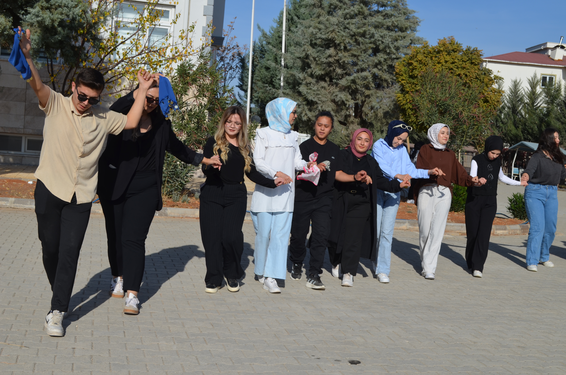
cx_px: 283
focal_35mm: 51
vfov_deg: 26.4
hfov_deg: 39.0
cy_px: 188
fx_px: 800
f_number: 9
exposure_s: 1/320
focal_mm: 34
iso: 100
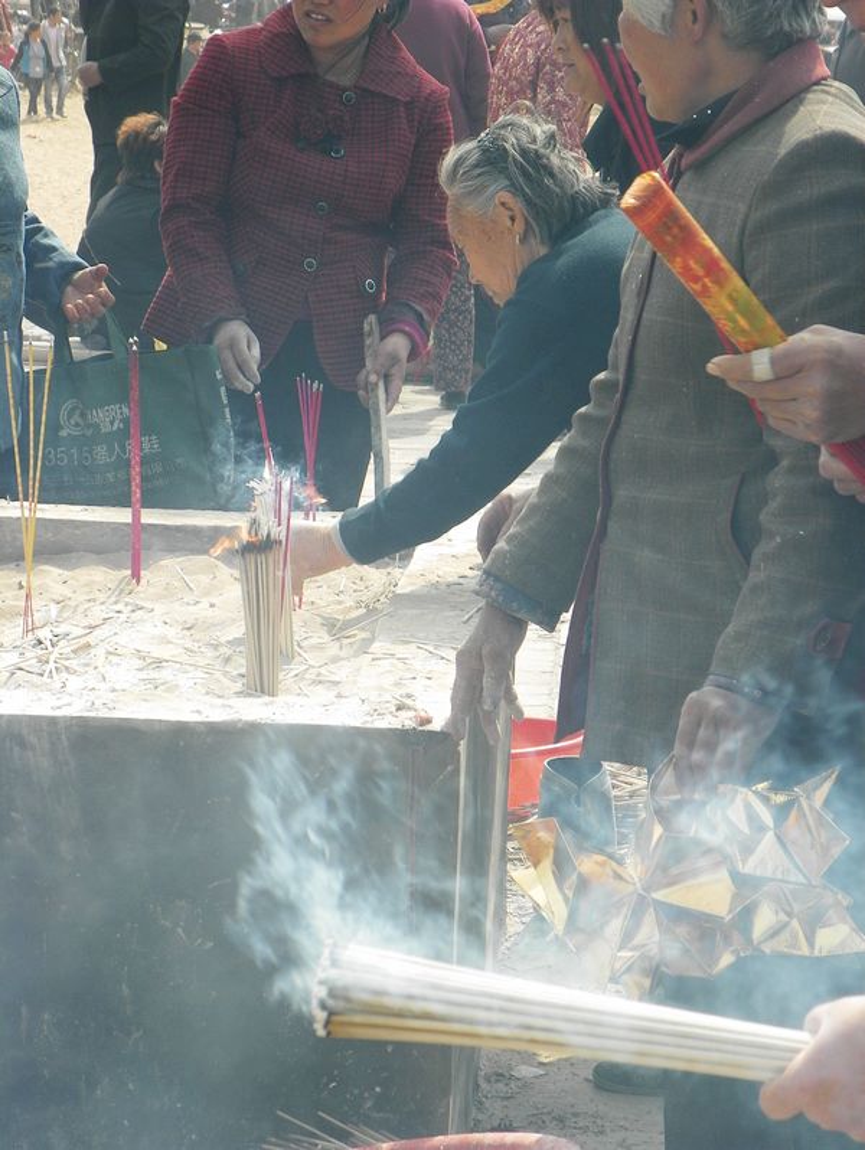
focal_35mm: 114
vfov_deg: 17.3
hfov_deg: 13.0
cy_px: 575
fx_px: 3792
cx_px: 432
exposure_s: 1/200
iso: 64
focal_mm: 20.2
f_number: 4
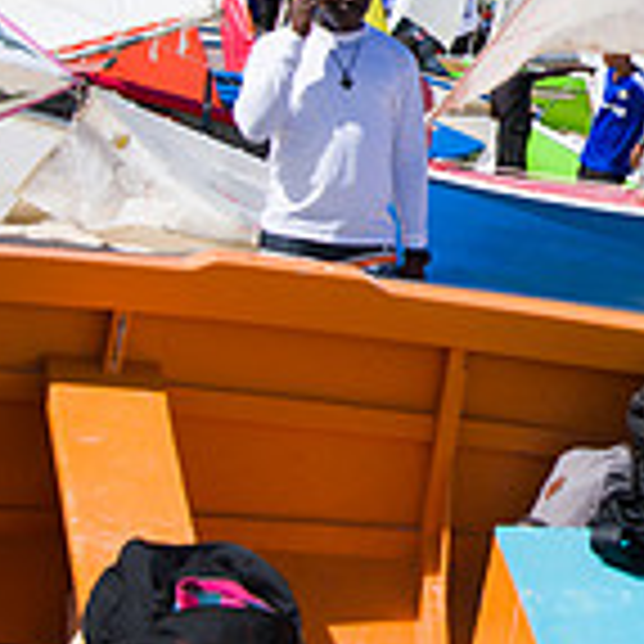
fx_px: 4504
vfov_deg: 8.1
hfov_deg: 8.0
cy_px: 56
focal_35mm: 214
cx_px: 910
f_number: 8
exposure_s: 1/320
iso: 64
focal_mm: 62
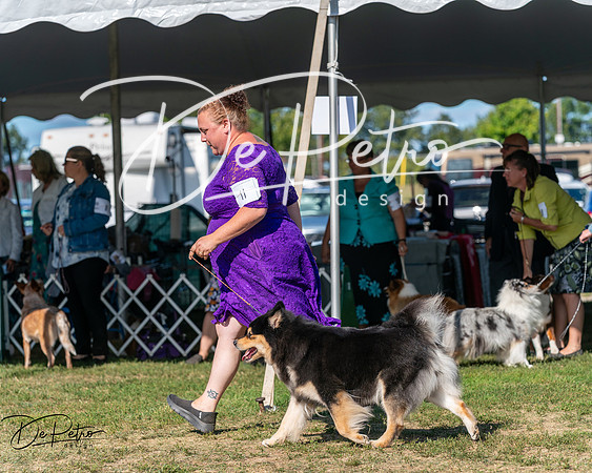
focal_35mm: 134
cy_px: 236
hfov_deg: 14.4
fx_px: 2347
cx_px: 296
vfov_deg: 11.5
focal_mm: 119
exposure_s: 1/1250
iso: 125
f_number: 4.5
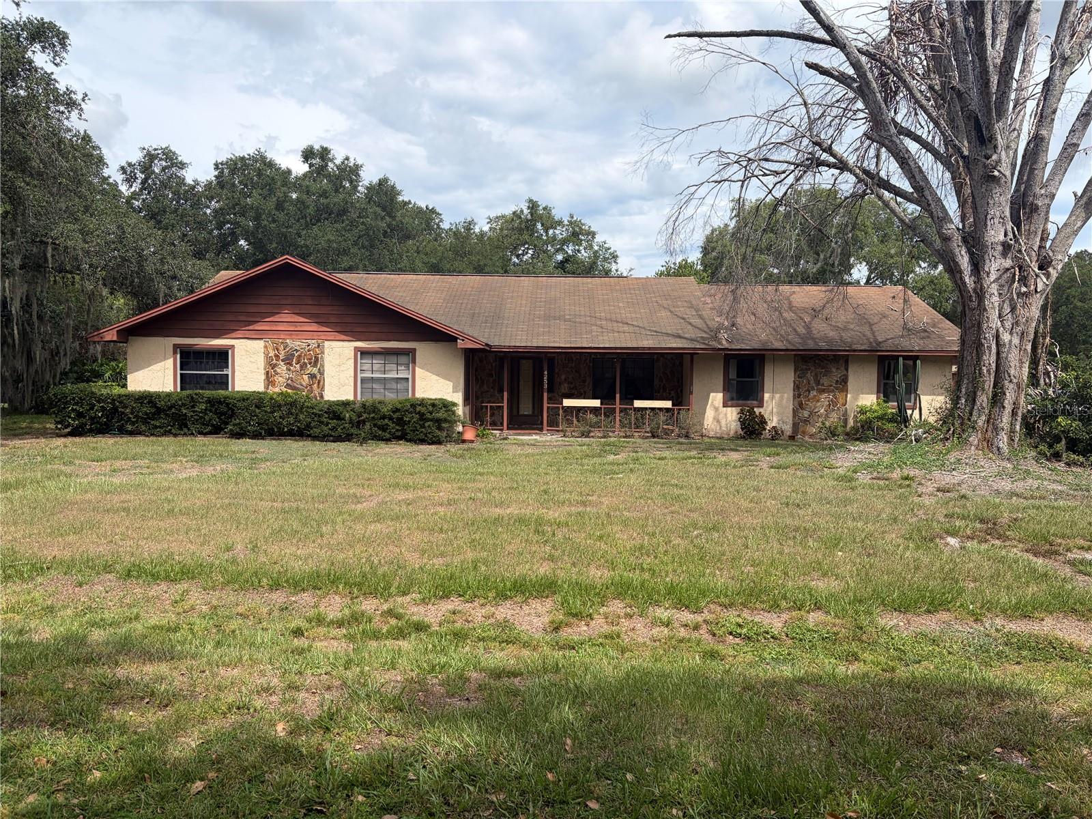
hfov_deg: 67.3
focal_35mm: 26
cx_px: 546
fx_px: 820
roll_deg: -1.6
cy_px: 410
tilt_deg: -2.3
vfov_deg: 53.1
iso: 50
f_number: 1.6
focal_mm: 5.96
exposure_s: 1/3448
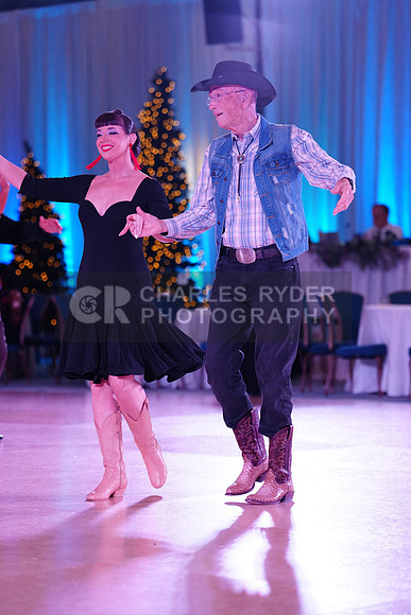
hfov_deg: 11.3
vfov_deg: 16.9
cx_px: 206
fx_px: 2071
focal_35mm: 121
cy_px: 308
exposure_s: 1/500
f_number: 2.8
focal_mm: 121
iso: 1600
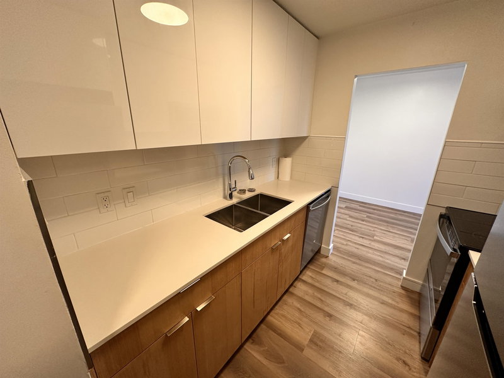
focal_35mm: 14
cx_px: 252
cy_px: 189
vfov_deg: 85.7
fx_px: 204
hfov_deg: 102.1
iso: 200
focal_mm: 2.22
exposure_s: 1/120
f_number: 2.2
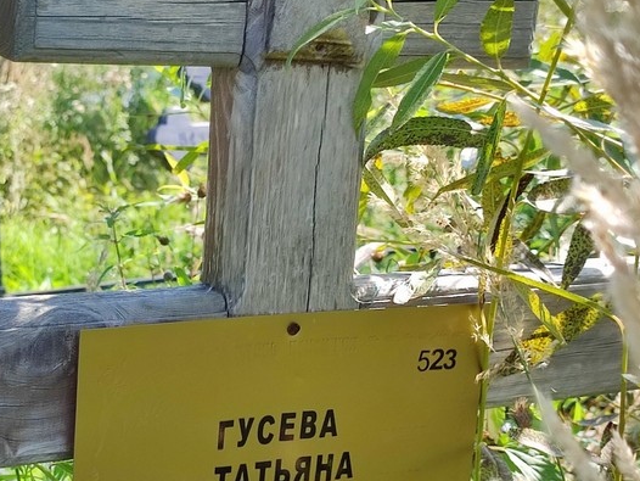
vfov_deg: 37.5
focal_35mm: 38
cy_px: 301
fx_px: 703
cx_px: 175
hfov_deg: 47.5
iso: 50
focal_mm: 6.04
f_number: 1.9
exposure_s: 1/208
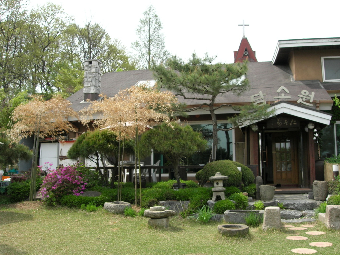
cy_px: 128
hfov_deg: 49.0
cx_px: 170
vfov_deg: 37.7
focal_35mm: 38
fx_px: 373
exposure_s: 1/283
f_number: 4.8
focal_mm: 7.8
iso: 64
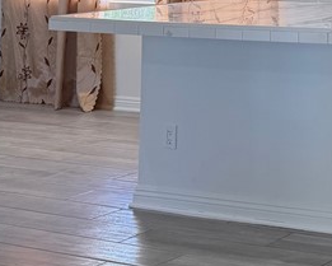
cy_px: -125
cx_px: 636
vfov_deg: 15.5
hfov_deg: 16.5
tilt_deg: +1.7
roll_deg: +0.1
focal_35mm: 92
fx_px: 904
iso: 80
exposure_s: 1/176
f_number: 1.78
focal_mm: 6.76
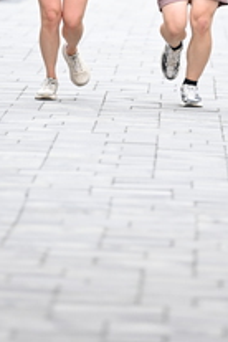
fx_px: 4417
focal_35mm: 465
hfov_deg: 3.0
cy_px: -102
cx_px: 150
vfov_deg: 4.4
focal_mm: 175
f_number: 2.8
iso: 640
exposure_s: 1/1600
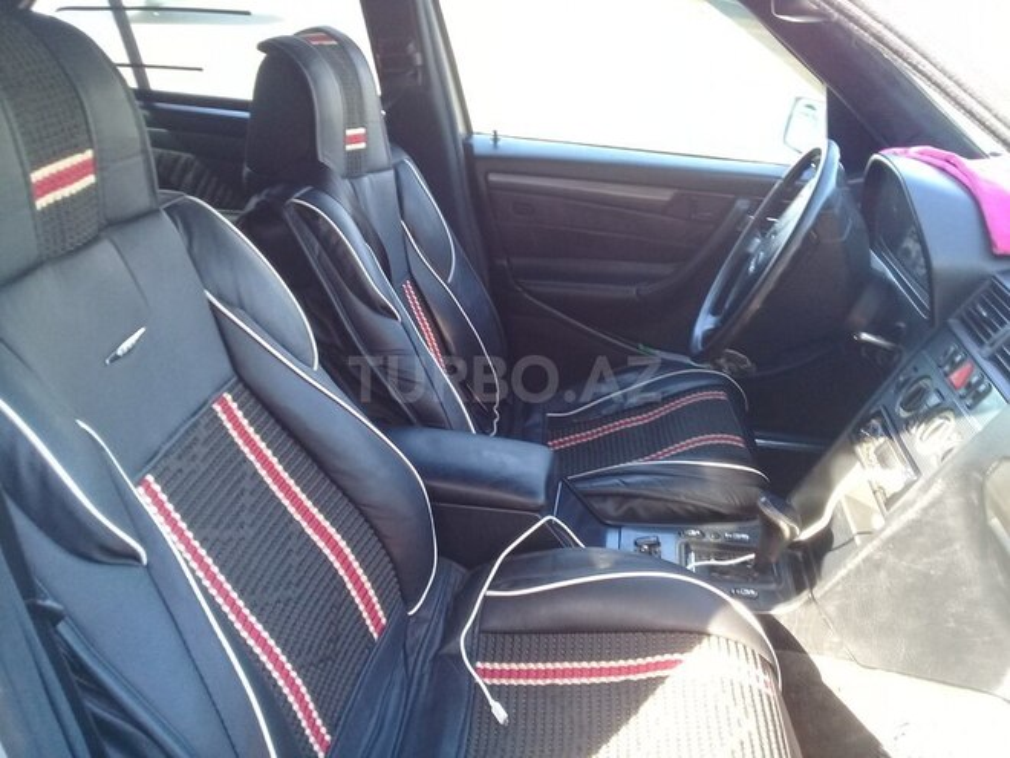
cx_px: 505
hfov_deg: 58.4
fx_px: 904
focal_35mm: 31
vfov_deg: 45.4
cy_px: 379
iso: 64
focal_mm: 3.3
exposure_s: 1/33
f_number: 2.2
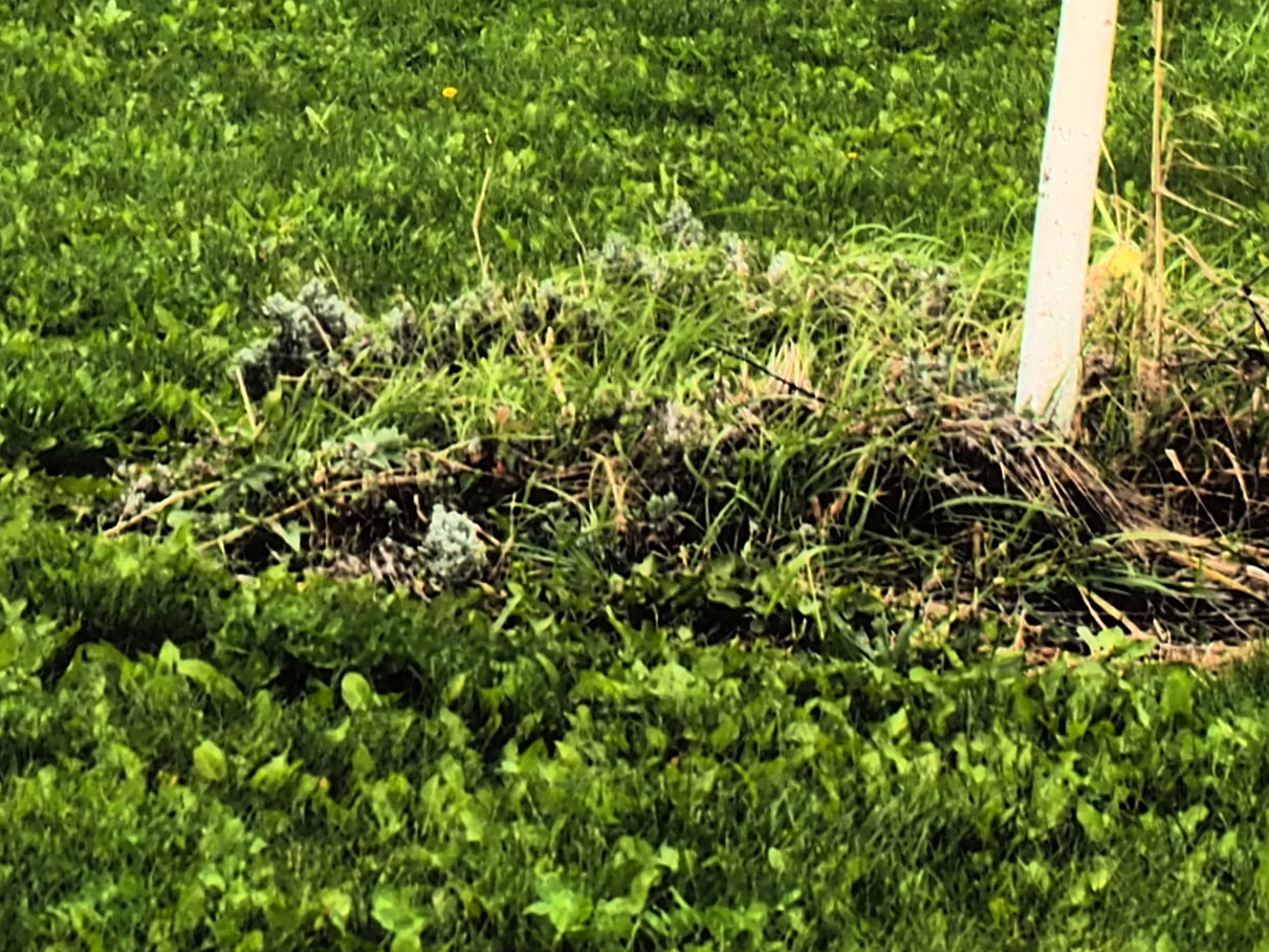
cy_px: -792
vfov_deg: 8.2
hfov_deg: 11.1
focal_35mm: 175
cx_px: -170
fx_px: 6415
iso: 200
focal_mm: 23
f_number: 5.6
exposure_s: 1/320
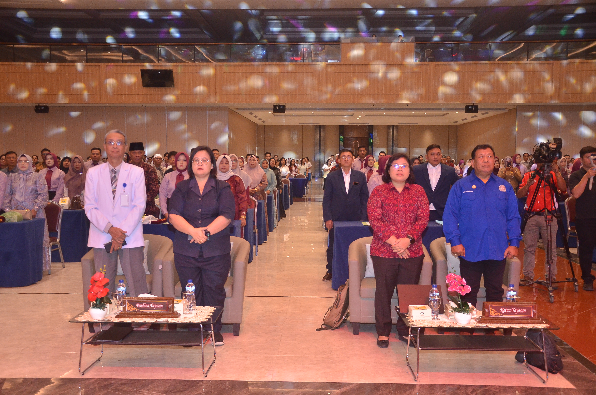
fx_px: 595
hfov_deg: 53.2
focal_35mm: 36
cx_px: 298
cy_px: 198
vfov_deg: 36.7
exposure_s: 1/125
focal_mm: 24
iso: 1250
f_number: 4
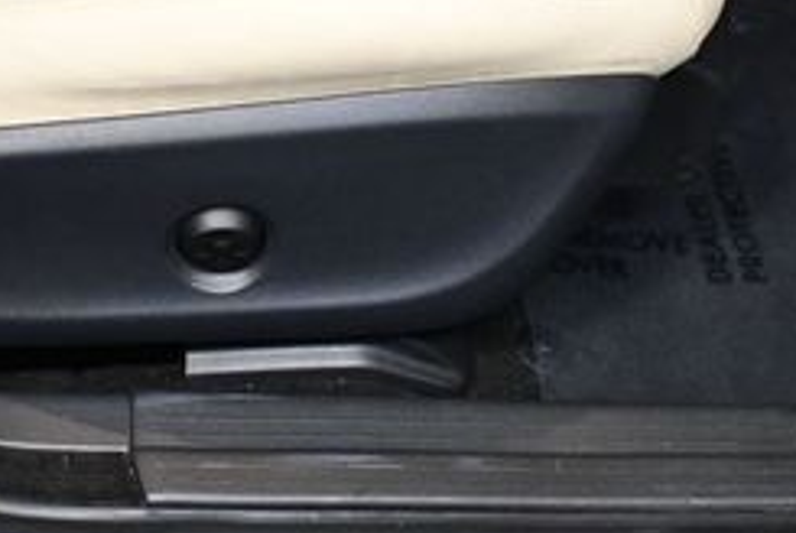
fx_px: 2081
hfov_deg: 21.6
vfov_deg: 14.5
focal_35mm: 94
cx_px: 348
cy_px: 396
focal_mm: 18
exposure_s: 1/125
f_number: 3.5
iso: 2800
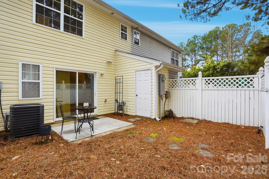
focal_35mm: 16
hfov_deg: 96.7
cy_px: 90
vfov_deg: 73.8
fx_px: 120
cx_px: 134
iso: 400
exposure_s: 1/800
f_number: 10
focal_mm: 16
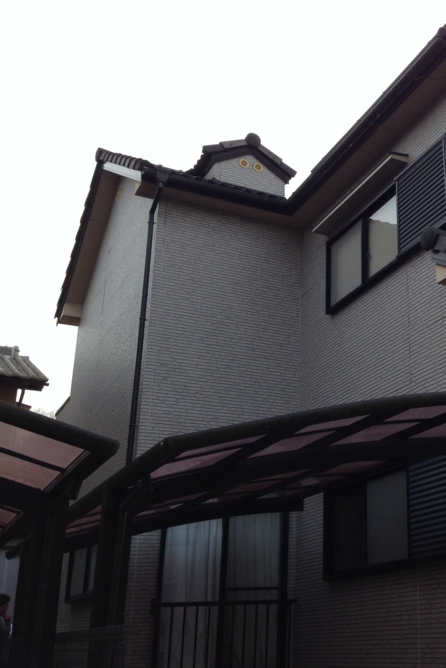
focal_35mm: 46
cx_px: 432
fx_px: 855
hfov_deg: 27.8
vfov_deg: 42.7
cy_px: 334
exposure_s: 1/366
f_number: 2.4
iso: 50
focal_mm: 4.12
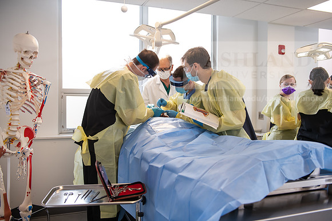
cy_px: 110
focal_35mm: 32
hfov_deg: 58.7
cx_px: 166
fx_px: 295
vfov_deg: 41.1
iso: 500
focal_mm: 32
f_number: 3.5
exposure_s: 1/200
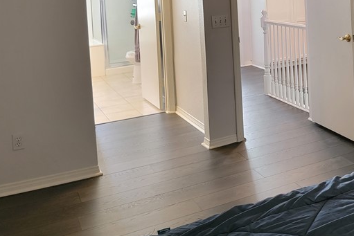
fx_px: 492
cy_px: -2
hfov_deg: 37.5
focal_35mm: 50
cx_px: 303
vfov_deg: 25.6
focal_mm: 6.7
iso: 400
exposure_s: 1/40
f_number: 1.8
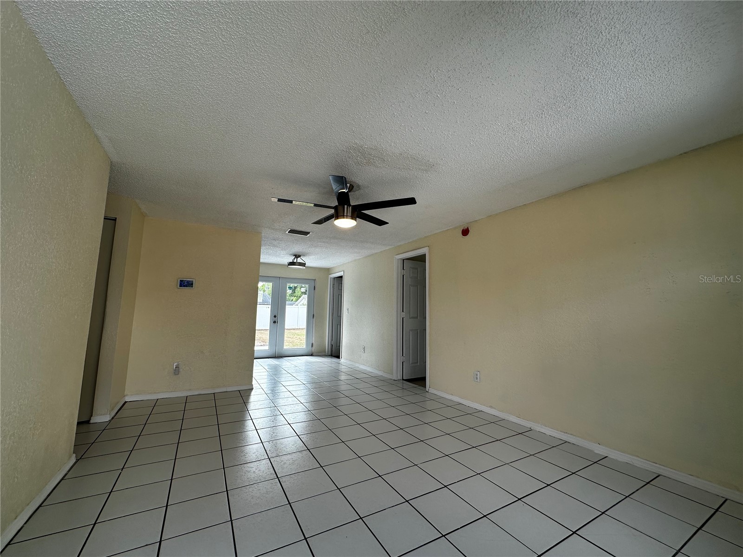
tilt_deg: +6.5
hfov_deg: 102.1
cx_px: 372
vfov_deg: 85.7
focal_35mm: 14
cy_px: 278
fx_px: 300
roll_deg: -1.3
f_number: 2.2
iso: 40
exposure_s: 1/206
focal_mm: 2.22
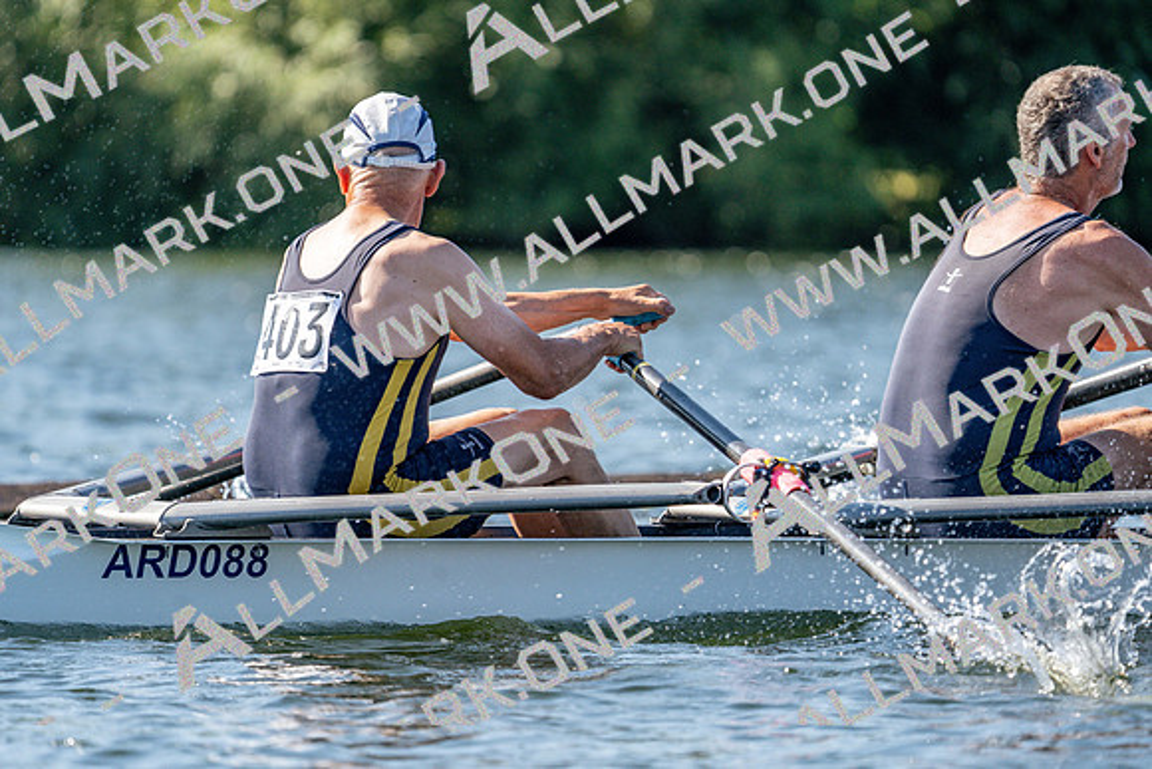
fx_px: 12226
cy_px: 384
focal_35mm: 382
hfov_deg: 5.4
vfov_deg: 3.6
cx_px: 576
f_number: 6.3
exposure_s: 1/1600
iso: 500
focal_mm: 382
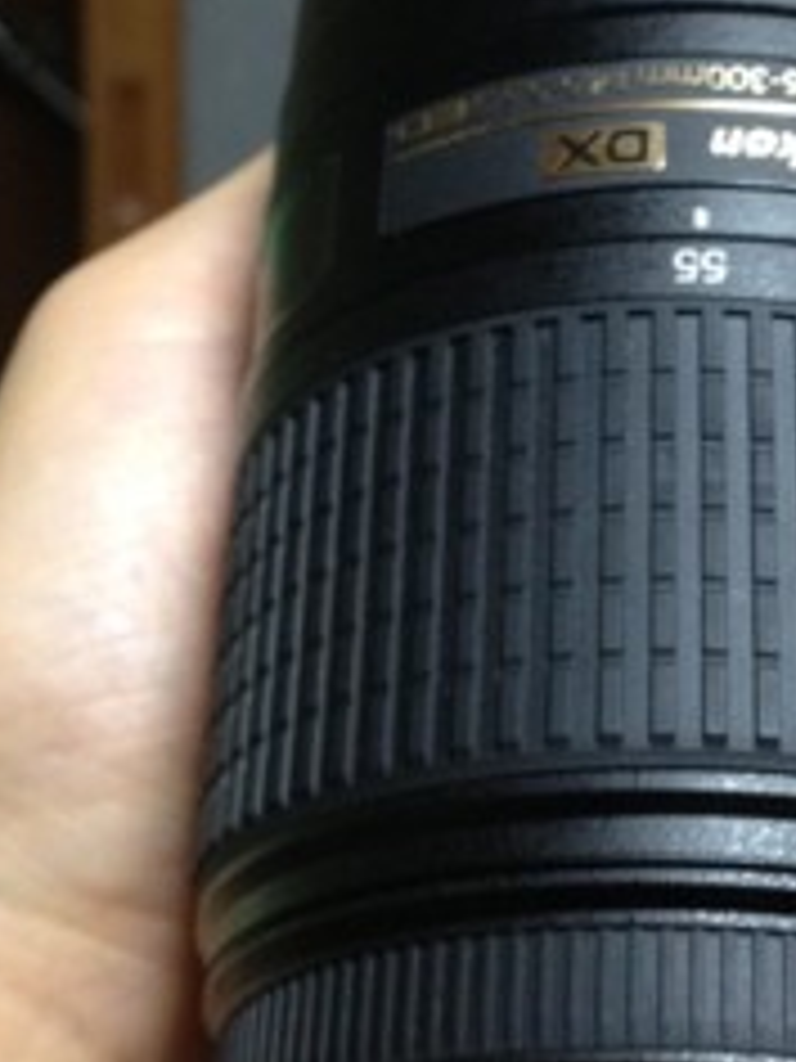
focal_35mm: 89
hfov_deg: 16.6
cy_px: 400
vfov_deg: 22.0
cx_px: 526
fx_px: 2729
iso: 200
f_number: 2.4
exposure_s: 1/20
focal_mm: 4.28
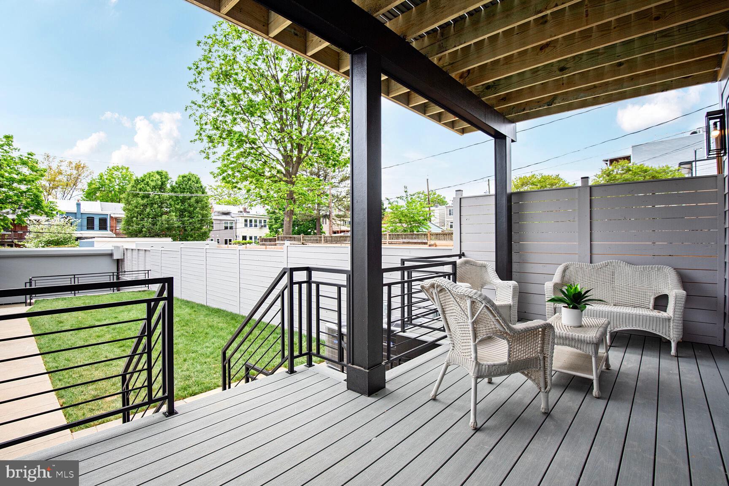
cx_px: 364
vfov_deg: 73.7
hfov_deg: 96.7
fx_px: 324
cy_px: 243
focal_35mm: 16
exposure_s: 1/100
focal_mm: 16
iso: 400
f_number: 8
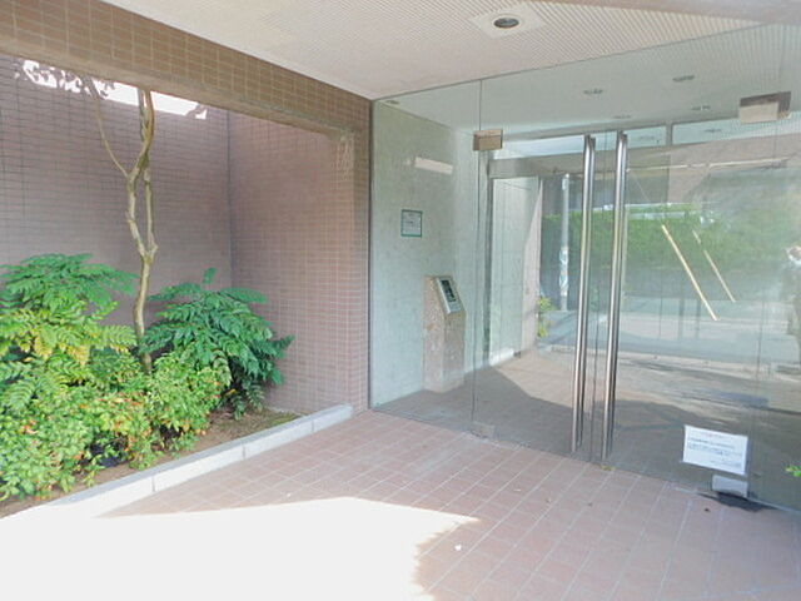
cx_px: 400
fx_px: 532
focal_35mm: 23
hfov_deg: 73.9
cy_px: 300
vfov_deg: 58.9
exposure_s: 1/100
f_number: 3
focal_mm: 4
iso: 125
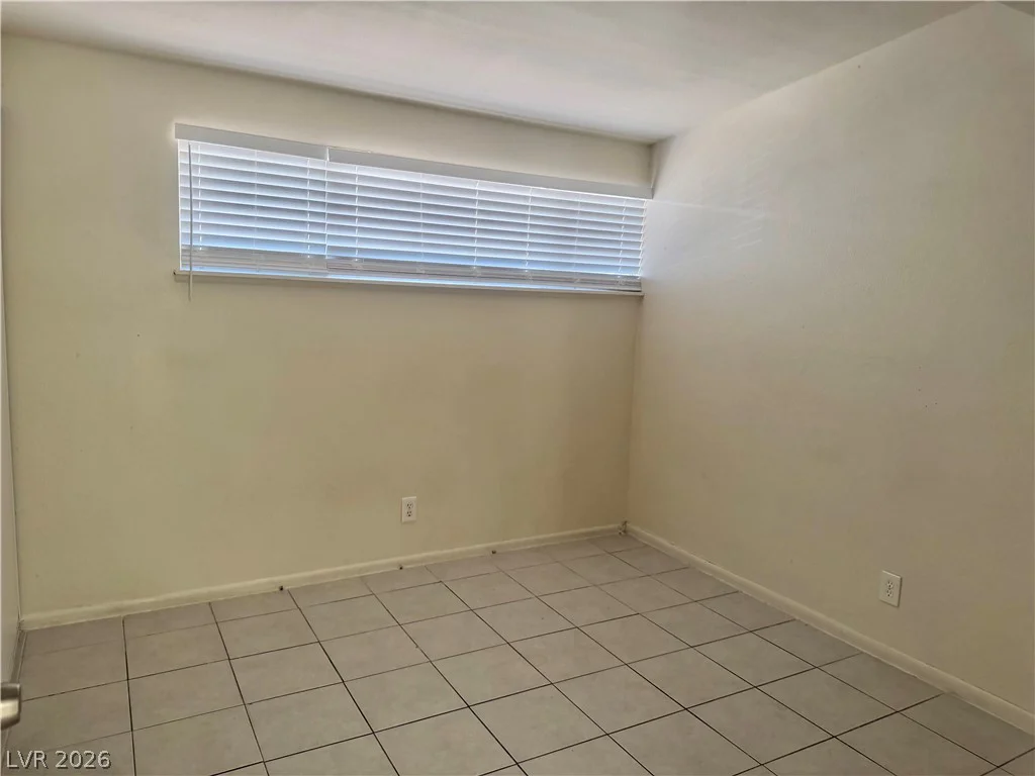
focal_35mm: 24
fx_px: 718
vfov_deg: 56.8
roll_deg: -1.9
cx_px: 518
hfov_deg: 71.6
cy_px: 388
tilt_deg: -7.6
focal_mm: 6.76
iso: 200
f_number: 1.78
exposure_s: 1/121
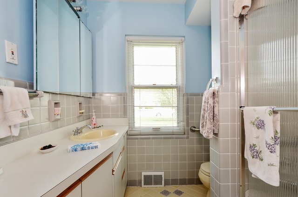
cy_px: 98
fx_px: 149
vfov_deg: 67.2
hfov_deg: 90.1
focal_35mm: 18
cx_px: 149
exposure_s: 1/10
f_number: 9
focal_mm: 12
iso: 200
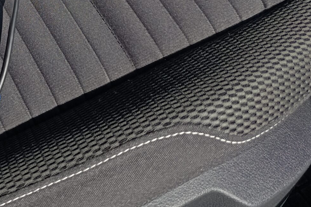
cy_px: -41
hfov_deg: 28.6
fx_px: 544
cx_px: -42
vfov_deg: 20.2
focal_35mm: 63
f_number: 1.6
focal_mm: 6.14
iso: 50
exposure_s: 1/418
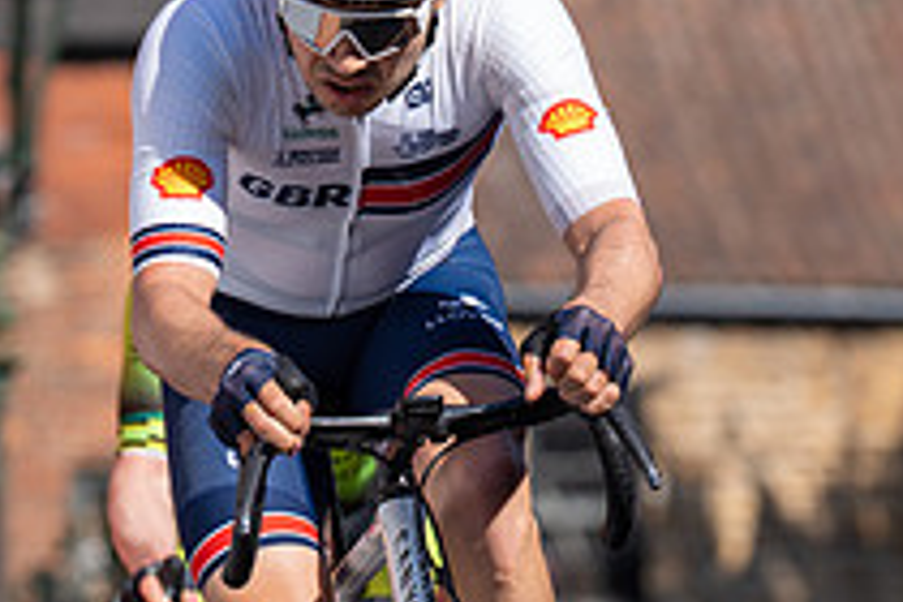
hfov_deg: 5.3
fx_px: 9757
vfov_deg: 3.5
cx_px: 142
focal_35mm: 389
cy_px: 166
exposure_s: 1/1000
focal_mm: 141
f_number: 3.5
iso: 100
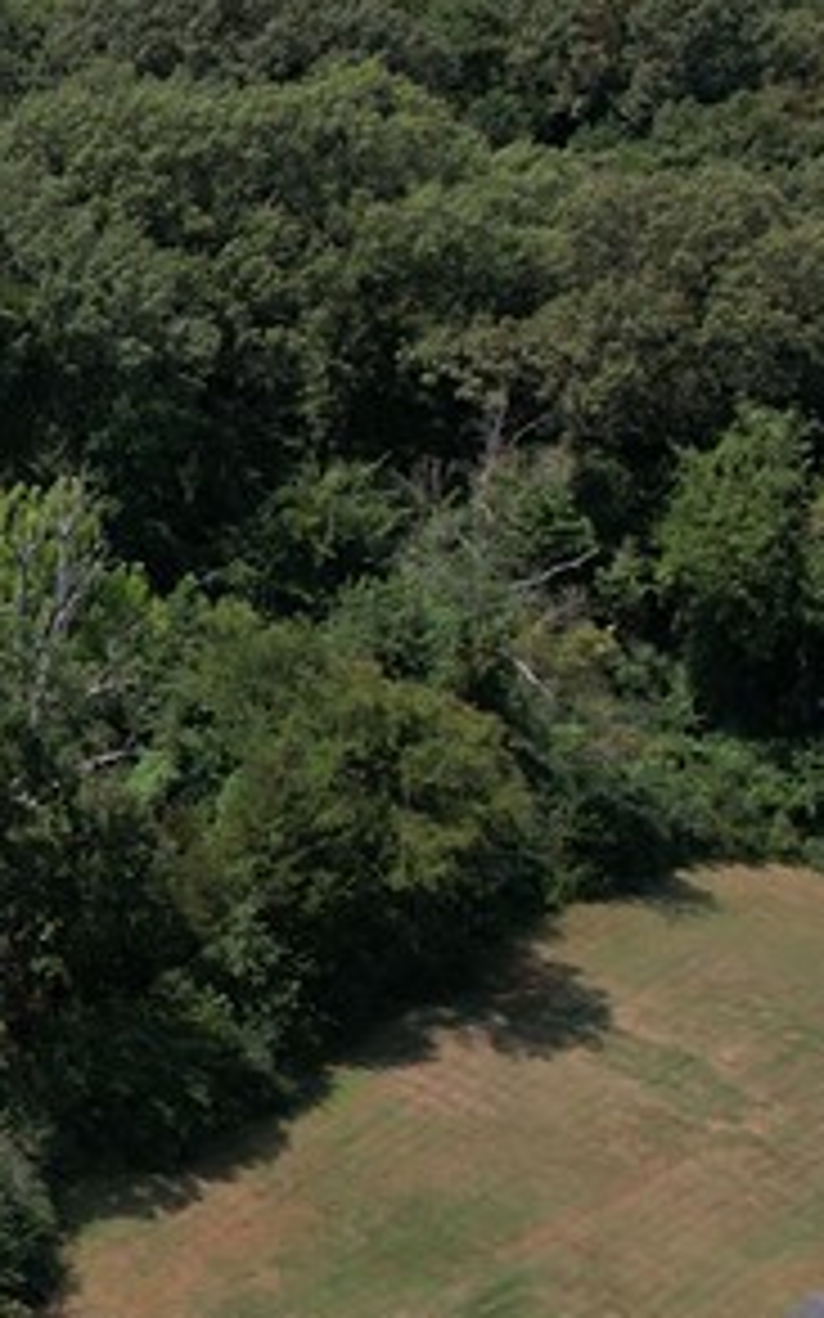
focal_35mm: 83
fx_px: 2984
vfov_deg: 24.9
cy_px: 531
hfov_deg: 13.3
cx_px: -878
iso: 100
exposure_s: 1/2000
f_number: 2.8
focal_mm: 8.38
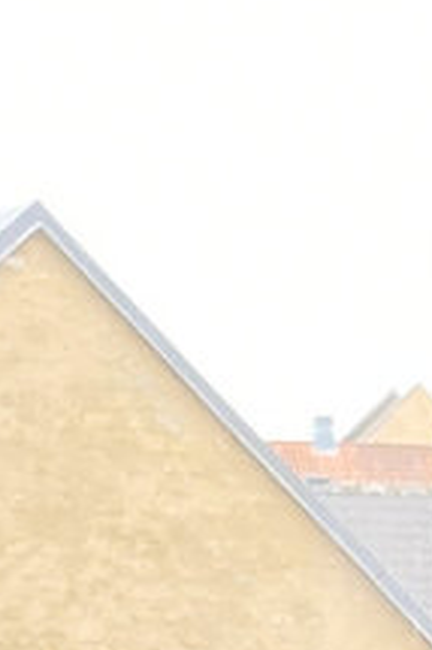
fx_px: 4543
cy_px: 659
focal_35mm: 252
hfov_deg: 5.4
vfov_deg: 8.1
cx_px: 474
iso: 40
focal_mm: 4.25
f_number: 1.8
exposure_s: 1/122
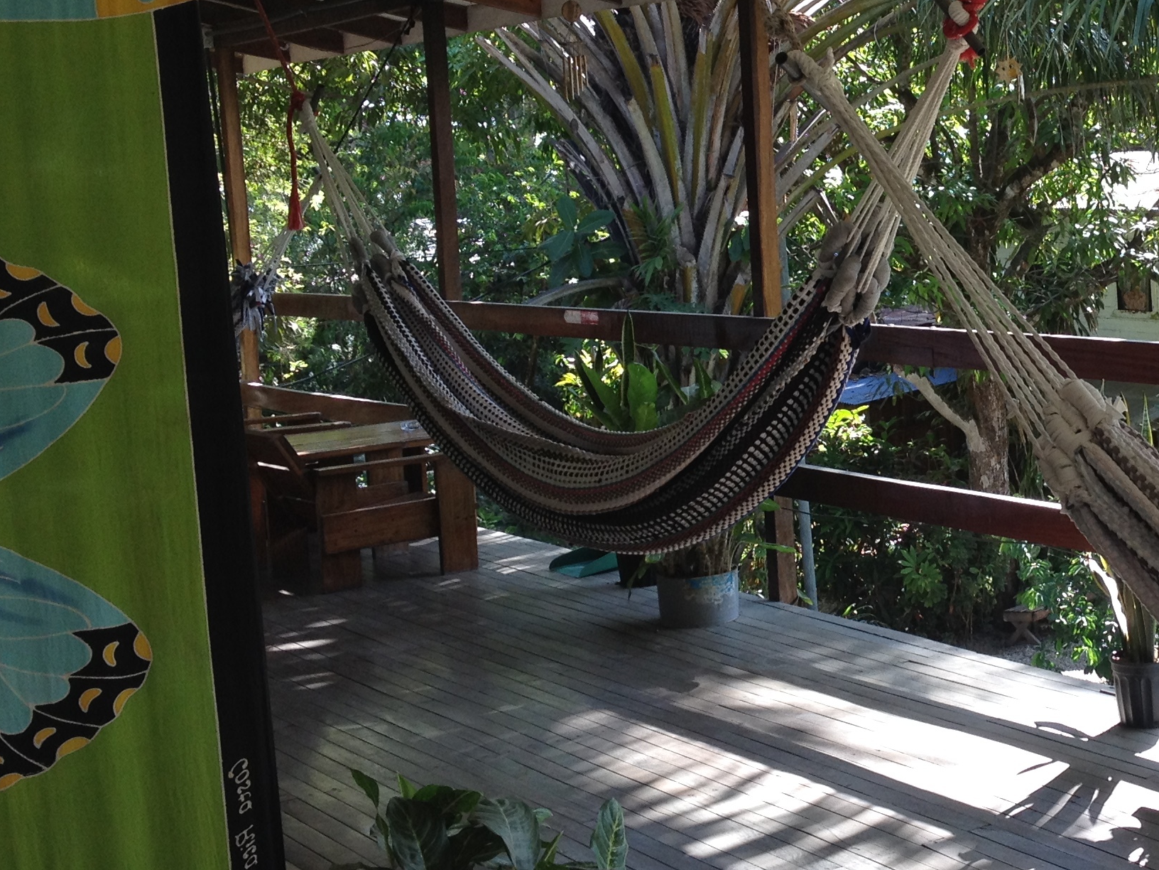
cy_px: 334
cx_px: 1060
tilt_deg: -7.0
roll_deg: +3.4
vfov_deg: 21.0
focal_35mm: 70
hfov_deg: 26.8
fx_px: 2344
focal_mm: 4.28
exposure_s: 1/168
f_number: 2.4
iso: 50
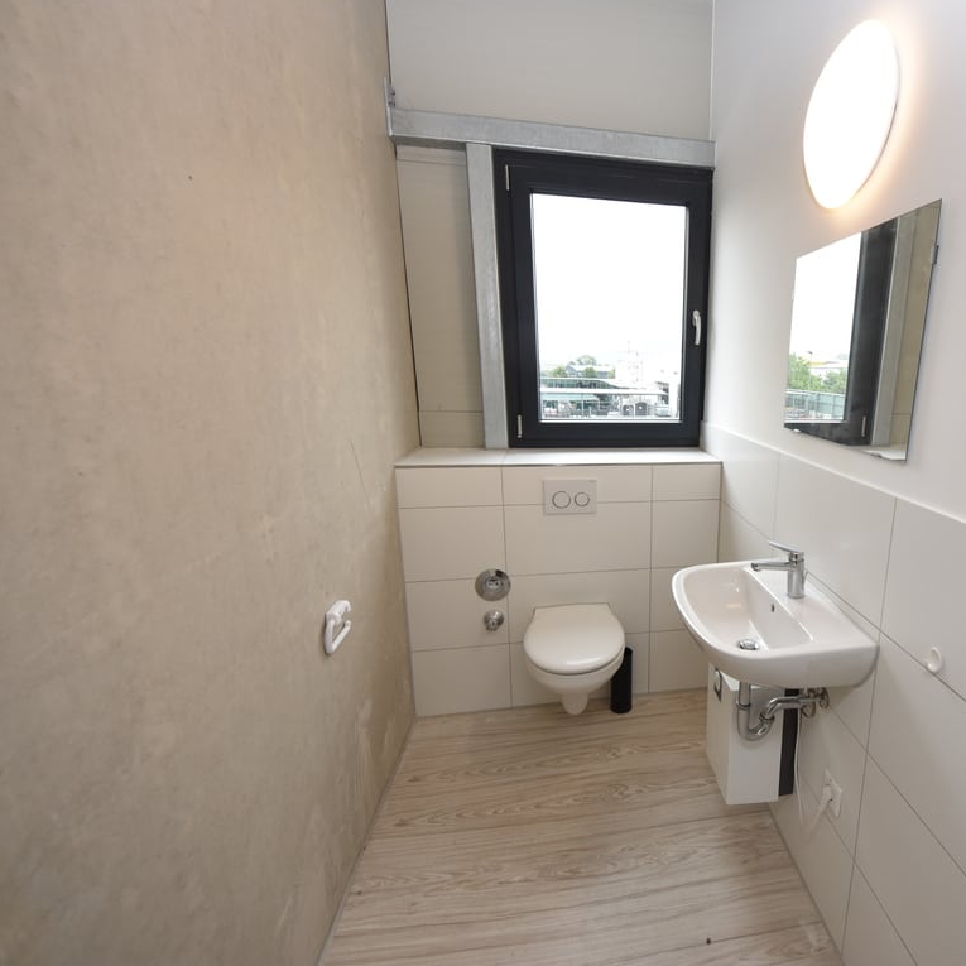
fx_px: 505
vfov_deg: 87.4
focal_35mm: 16
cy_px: 491
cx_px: 668
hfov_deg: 83.4
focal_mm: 8
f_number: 5
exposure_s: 1/60
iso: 200
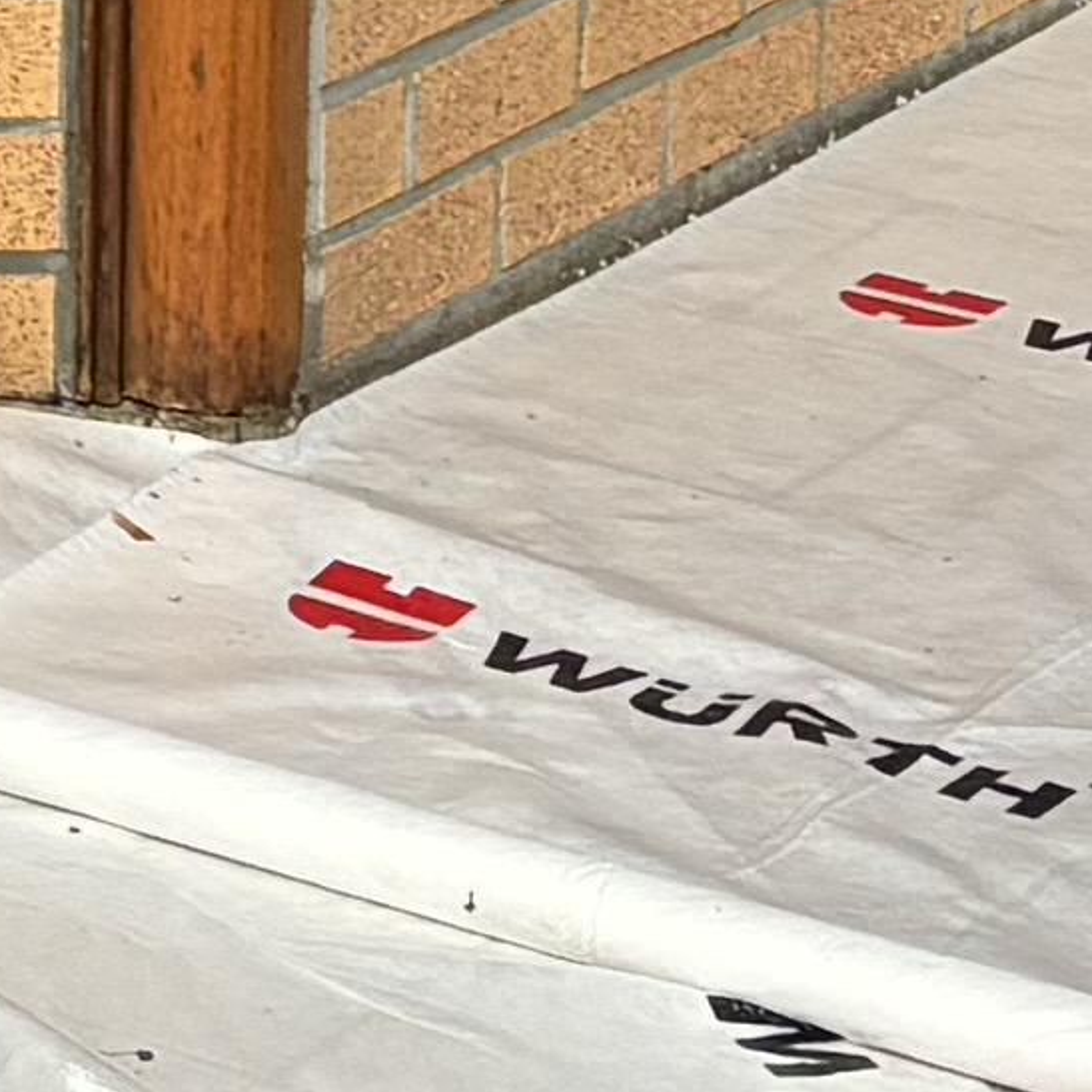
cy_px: -2040
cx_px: -2246
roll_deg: +0.2
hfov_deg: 6.6
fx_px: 8566
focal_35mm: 240
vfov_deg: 6.7
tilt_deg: -2.3
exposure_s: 1/3413
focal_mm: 5.96
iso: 50
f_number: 1.6
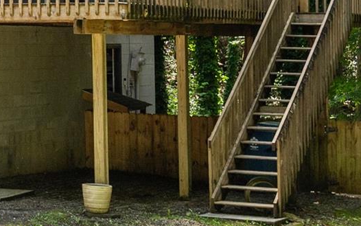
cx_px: -239
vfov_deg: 10.8
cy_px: -33
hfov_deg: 15.6
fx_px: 1171
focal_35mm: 119
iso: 320
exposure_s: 1/250
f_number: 7.1
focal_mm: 30
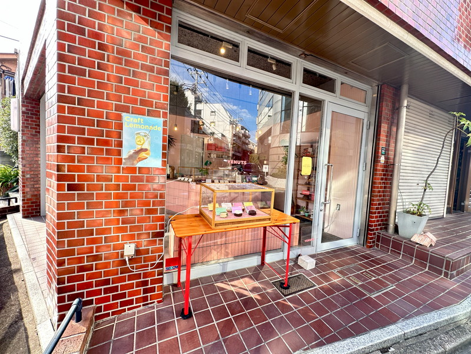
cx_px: 236
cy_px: 177
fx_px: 190
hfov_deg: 102.1
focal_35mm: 14
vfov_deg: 85.7
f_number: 2.2
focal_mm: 2.22
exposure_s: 1/115
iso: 40
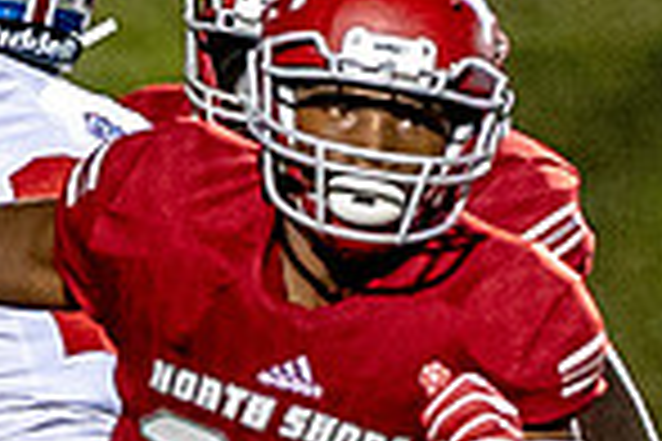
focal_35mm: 1562
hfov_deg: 1.3
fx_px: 28721
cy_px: 593
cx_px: -487
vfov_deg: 0.9
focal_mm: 191
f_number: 2.8
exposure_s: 1/1000
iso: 6400
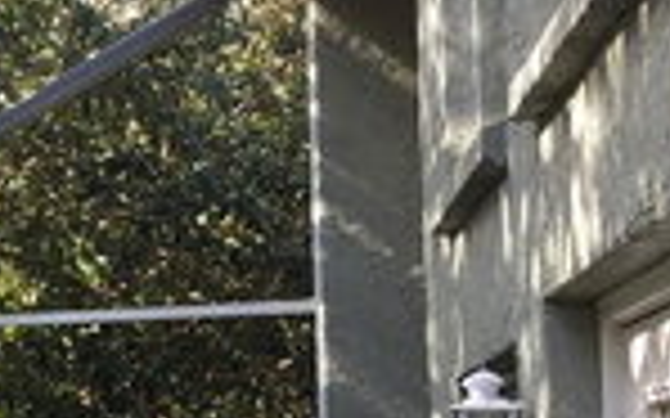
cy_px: 427
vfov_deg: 14.6
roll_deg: +1.4
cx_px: -43
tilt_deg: +3.9
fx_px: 1606
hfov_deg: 22.4
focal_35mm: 88
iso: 25
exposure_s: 1/60
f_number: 2.2
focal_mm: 4.15
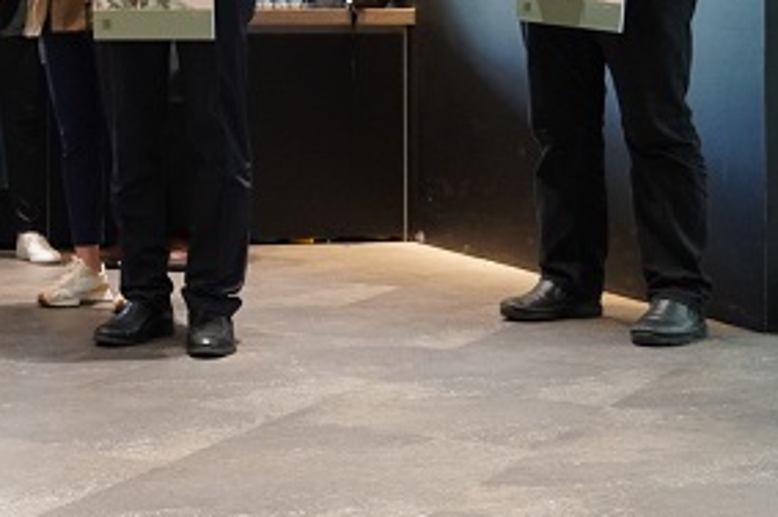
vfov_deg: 16.7
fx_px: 1733
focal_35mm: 80
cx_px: -157
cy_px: 47
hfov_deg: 23.2
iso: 1600
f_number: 5
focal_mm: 21
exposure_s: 1/80
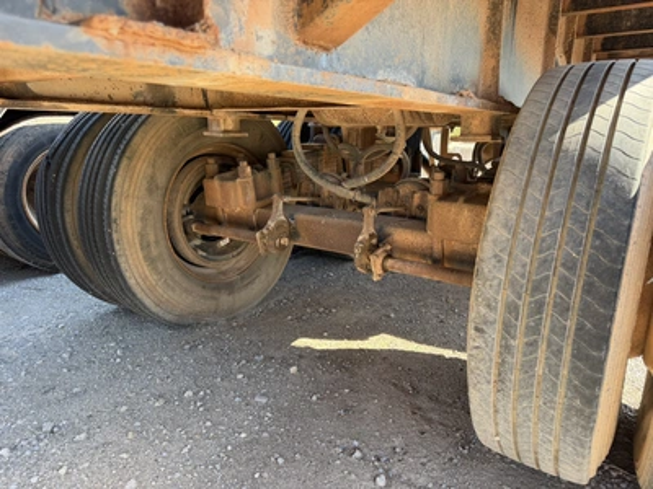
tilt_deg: -17.5
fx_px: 453
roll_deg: -0.3
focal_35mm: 24
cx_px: 326
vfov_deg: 56.8
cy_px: 244
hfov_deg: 71.6
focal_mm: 6.76
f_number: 1.78
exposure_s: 1/181
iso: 80
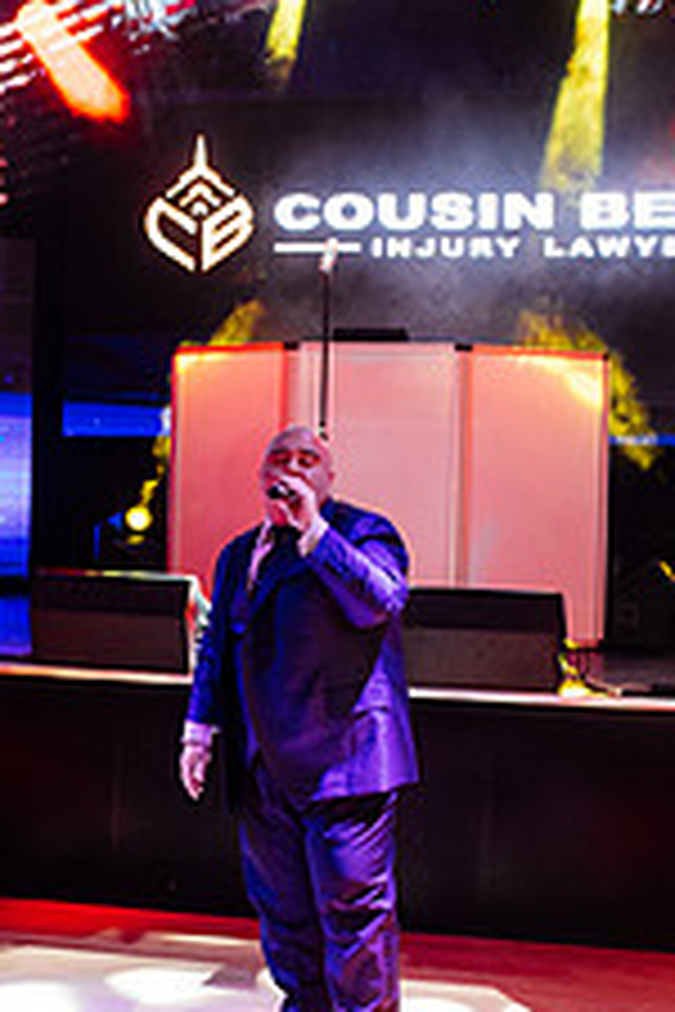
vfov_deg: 28.8
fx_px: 1969
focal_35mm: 70
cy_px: 459
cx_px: 130
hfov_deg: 19.3
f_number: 3.5
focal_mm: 35
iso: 2000
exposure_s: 1/200
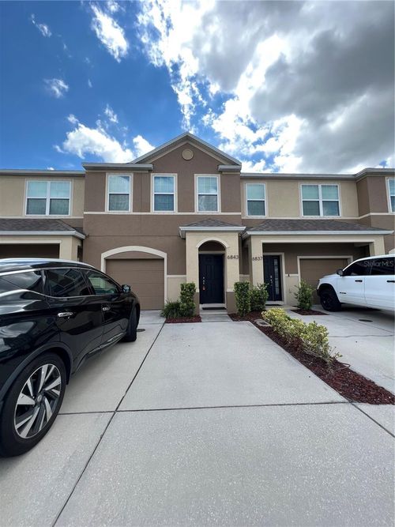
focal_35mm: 13
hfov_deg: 89.9
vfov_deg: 106.2
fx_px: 198
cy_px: 264
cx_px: 198
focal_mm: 1.57
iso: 32
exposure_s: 1/694
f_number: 1.8
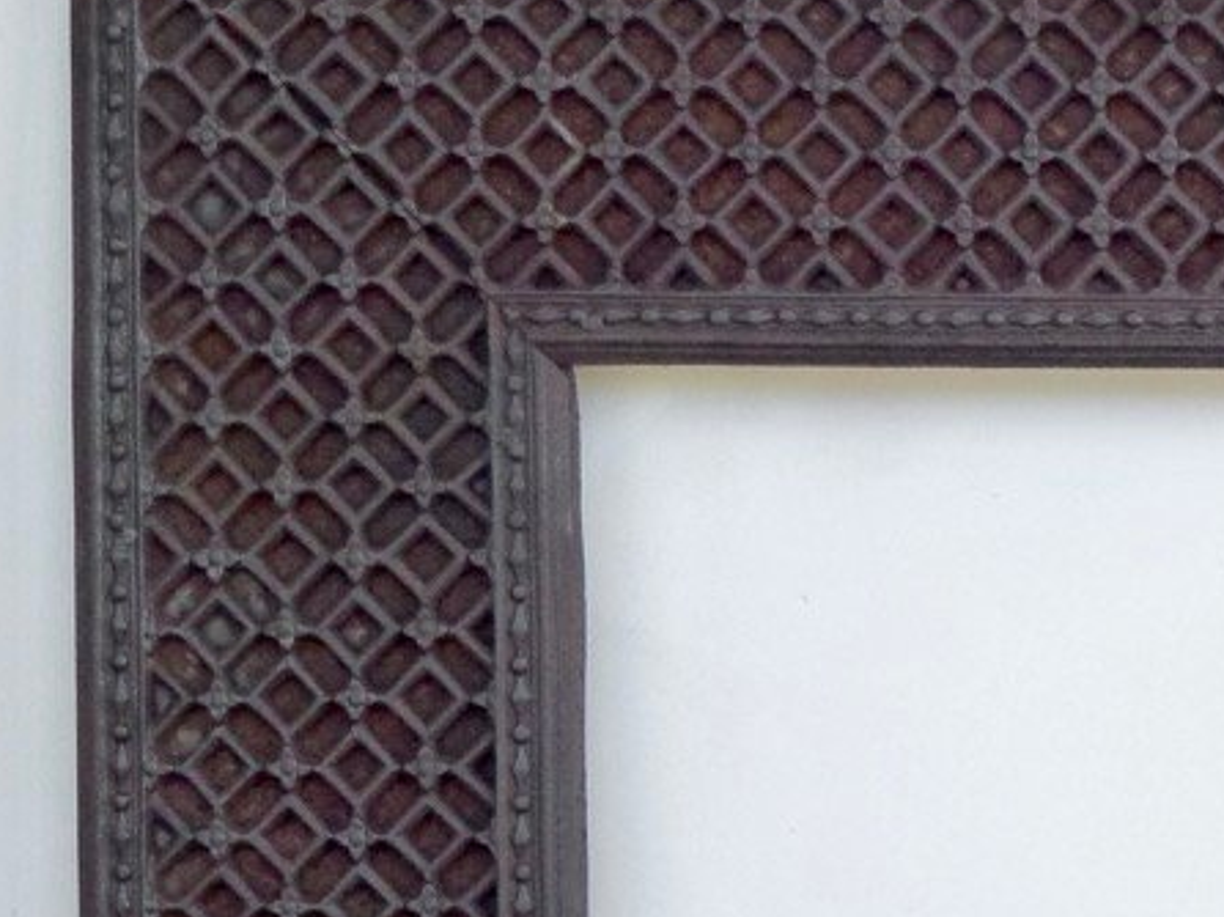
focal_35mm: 175
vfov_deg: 8.4
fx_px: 6185
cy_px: 843
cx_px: 1589
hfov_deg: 11.0
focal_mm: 11.7
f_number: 4.6
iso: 320
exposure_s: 1/80
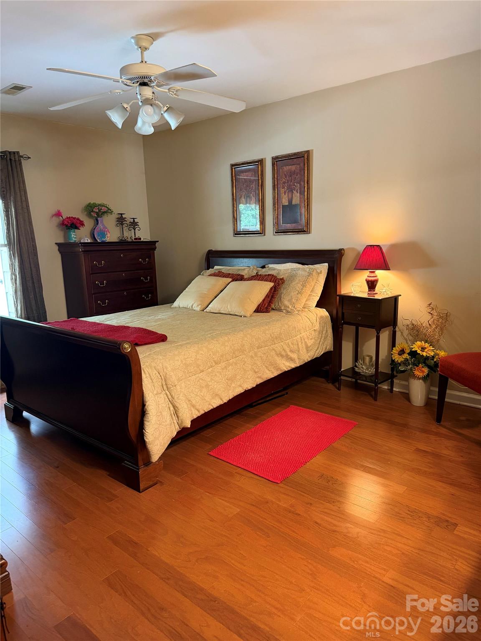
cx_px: 240
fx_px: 445
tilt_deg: -11.6
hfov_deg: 56.8
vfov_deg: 71.6
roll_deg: +1.6
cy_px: 320
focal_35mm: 24
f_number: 1.78
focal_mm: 6.76
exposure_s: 1/60
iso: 400
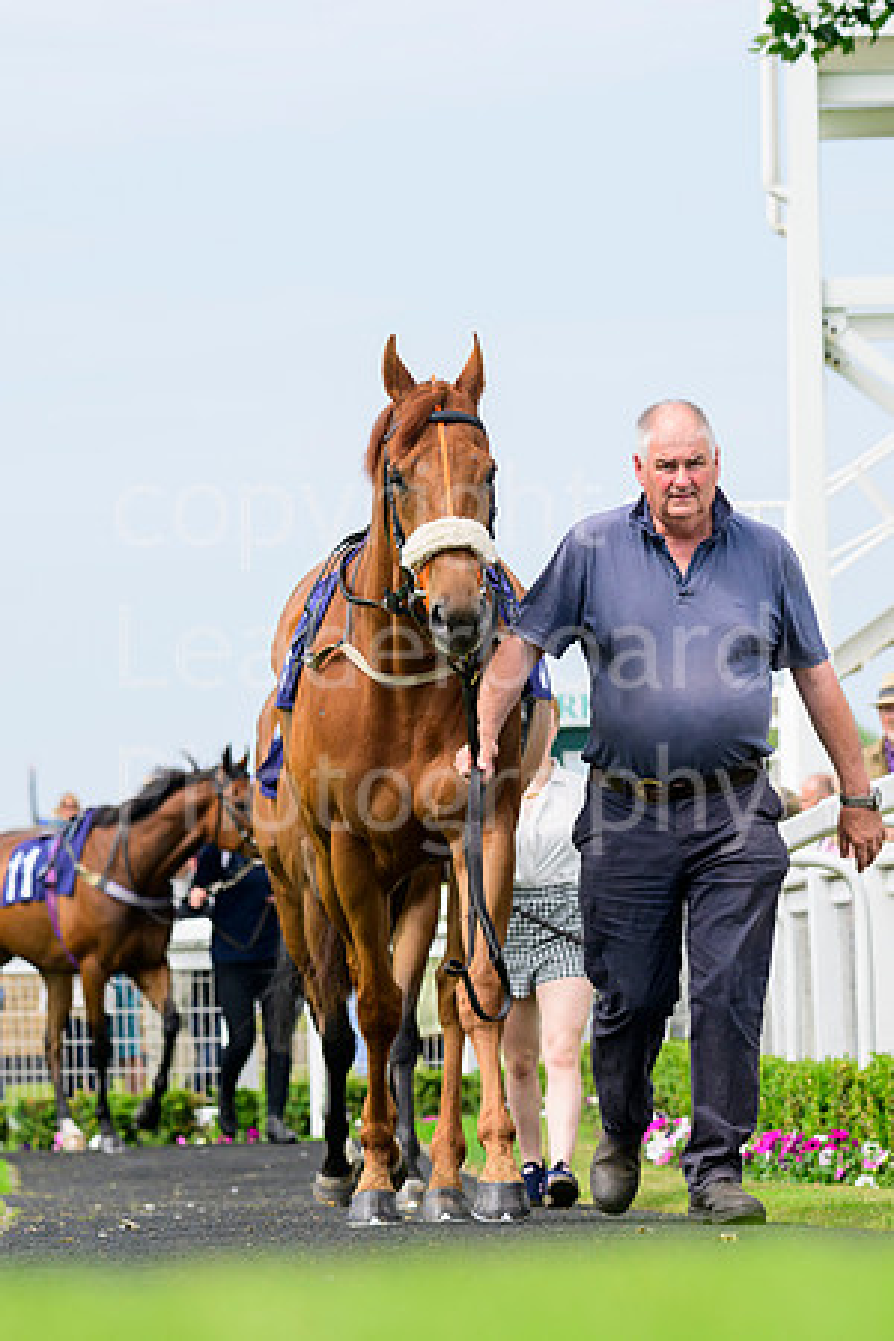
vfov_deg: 8.9
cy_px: 670
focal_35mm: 232
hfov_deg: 5.9
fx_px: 8641
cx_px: 447
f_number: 6.3
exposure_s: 1/1000
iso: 400
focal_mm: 155
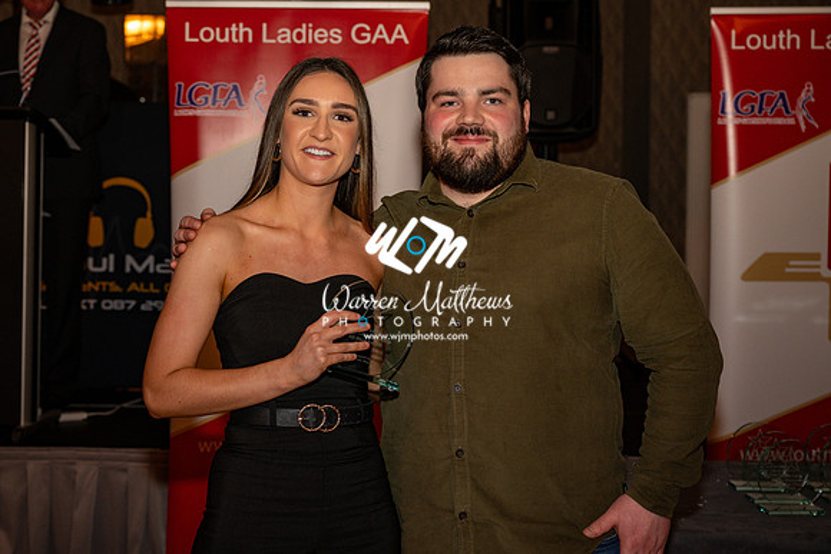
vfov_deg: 26.2
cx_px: 373
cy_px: 240
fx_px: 1191
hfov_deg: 38.4
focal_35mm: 52
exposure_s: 1/125
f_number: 4
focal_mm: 45
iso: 500
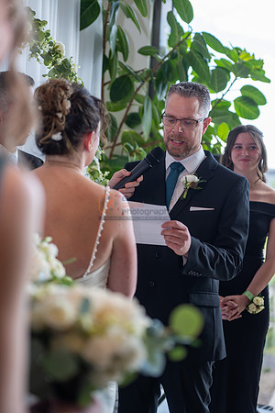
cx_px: 138
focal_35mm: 70
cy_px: 206
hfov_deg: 19.5
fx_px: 802
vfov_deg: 28.8
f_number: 3.2
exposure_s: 1/160
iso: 125
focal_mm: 70
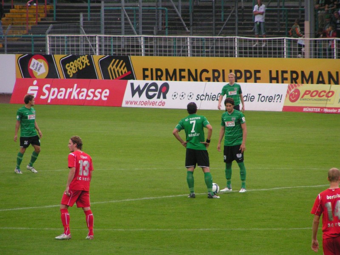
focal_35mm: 380
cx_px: 170
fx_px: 3732
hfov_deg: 5.2
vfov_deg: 3.9
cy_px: 128
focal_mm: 58
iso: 200
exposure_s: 1/160
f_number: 3.5
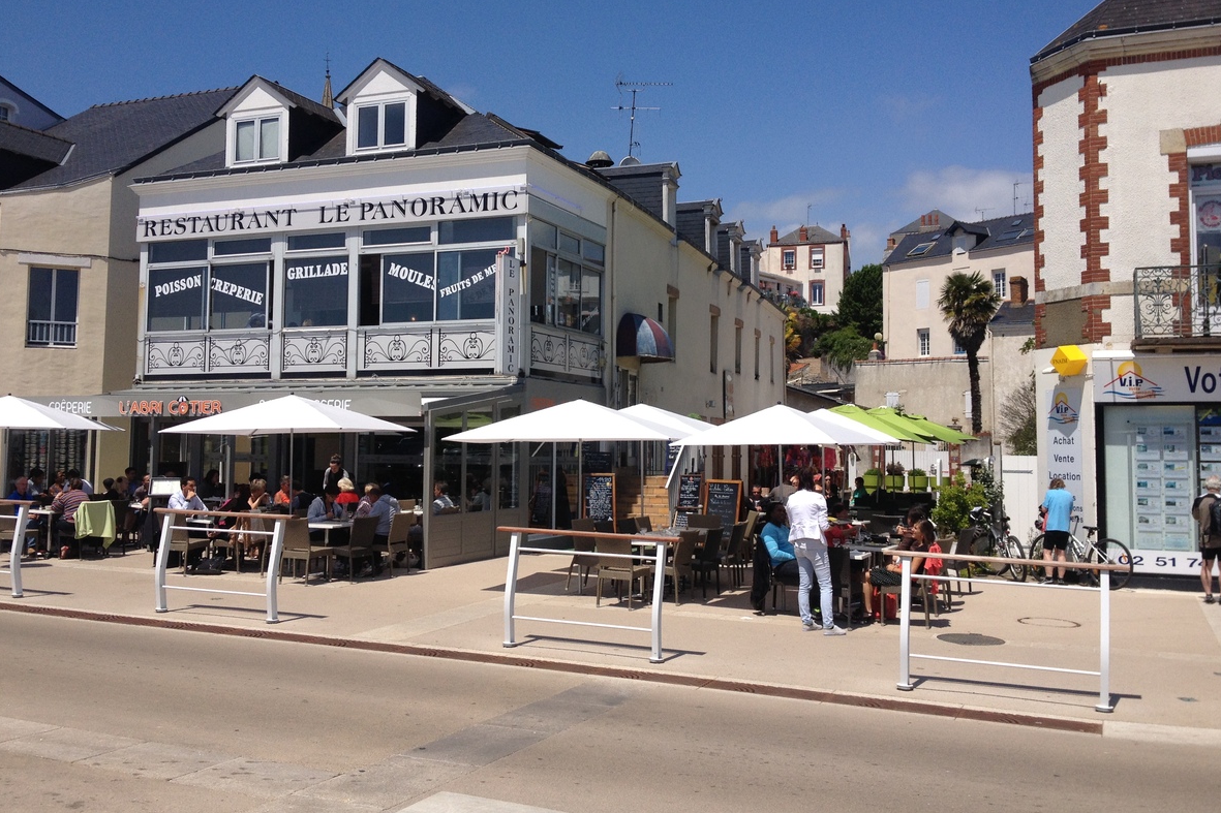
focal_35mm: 37
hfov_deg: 51.9
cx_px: 610
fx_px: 1255
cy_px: 370
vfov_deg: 35.9
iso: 50
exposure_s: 1/3067
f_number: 2.4
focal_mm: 4.28
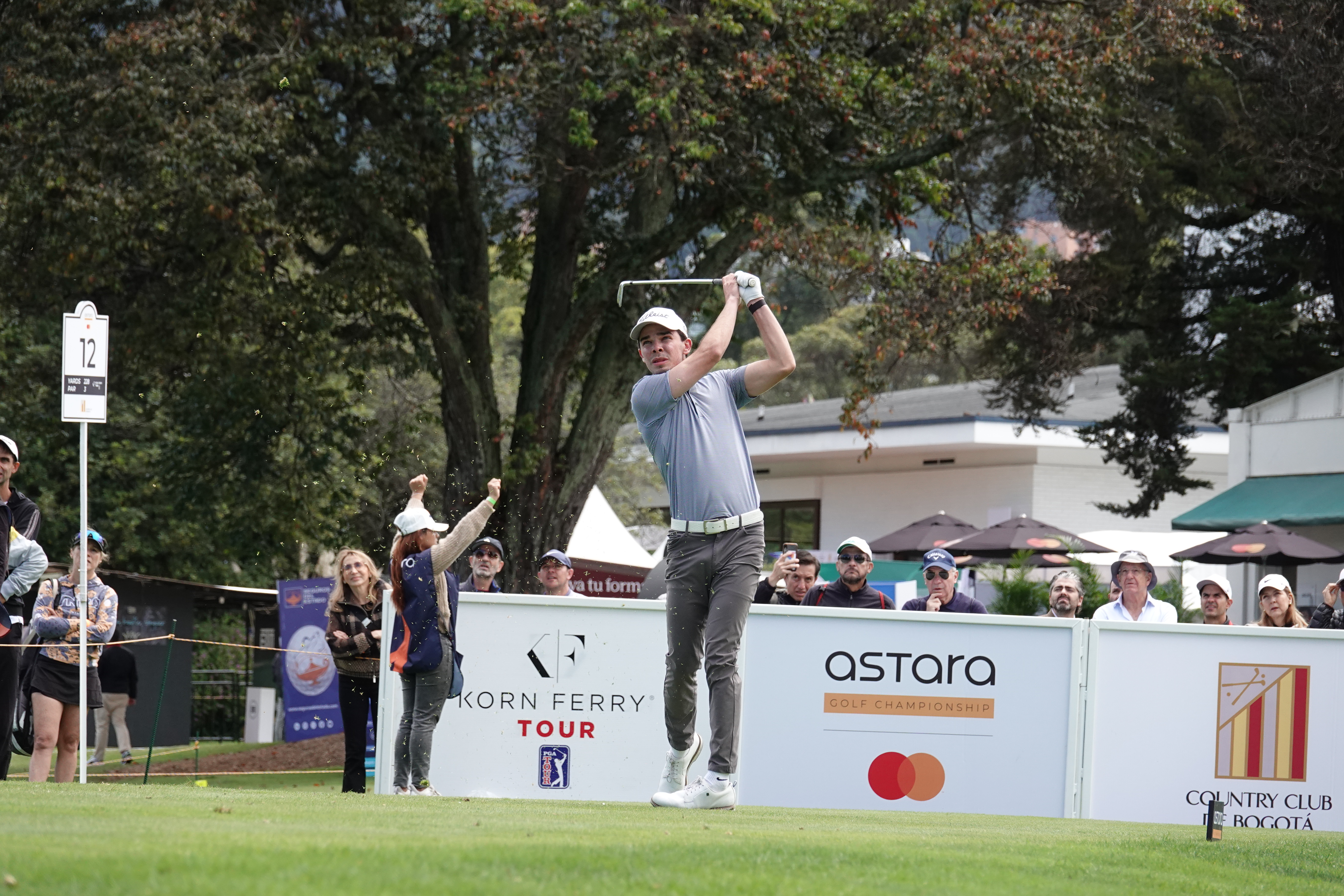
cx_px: 672
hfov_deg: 9.6
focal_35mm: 214
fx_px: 7989
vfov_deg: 6.4
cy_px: 448
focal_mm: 78.39
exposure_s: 1/1000
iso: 320
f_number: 4
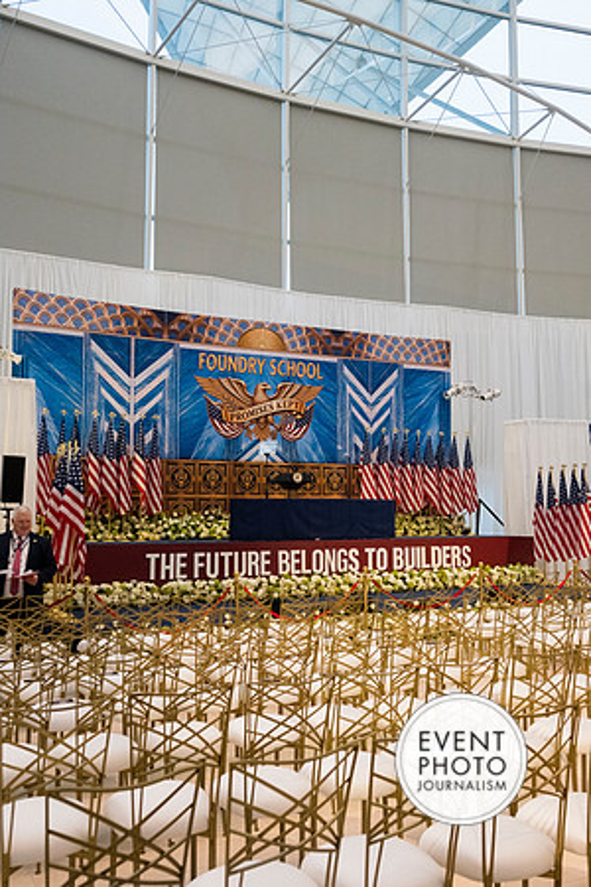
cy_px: 444
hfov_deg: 43.6
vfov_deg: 61.9
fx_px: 739
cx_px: 296
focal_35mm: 30
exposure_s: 1/320
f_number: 4
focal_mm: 30
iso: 2800
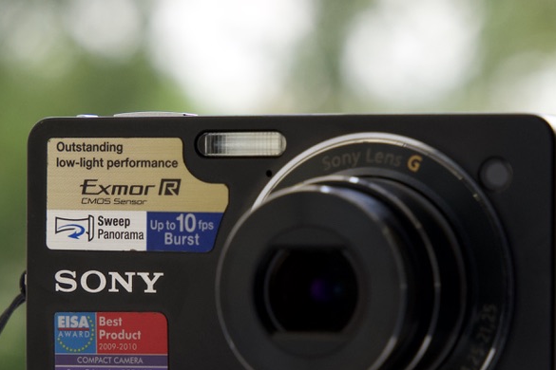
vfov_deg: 7.0
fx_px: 3011
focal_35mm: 195
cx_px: 301
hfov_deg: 10.5
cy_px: 237
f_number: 6.3
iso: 1000
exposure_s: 1/200
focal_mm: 70
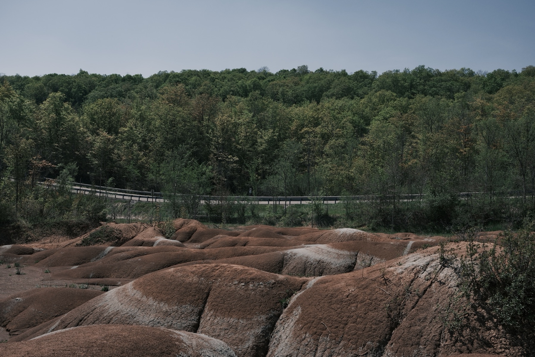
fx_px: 520
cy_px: 178
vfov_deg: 37.9
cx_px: 268
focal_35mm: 35
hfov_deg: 54.4
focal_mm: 23
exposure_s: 1/600
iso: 125
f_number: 5.6
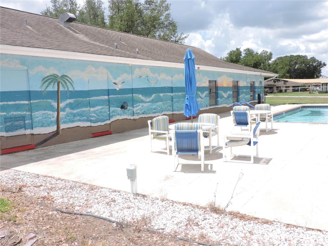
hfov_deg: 55.4
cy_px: 123
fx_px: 313
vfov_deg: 42.9
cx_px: 164
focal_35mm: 33
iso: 140
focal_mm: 5.9
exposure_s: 1/1250
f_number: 3.2
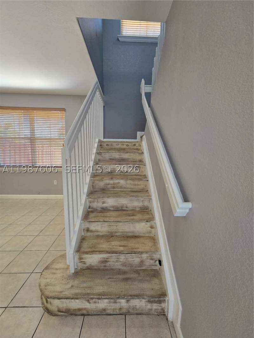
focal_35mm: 13
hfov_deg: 89.9
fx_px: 127
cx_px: 127
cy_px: 169
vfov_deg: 106.2
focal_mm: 2.2
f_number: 2.2
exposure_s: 1/60
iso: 100
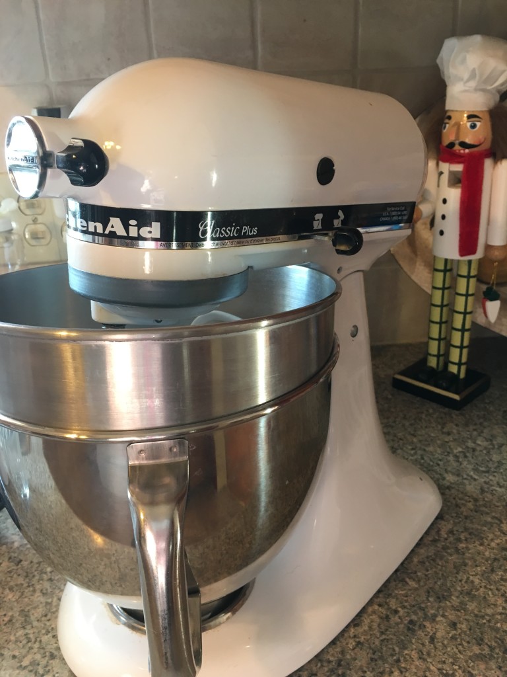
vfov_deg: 61.7
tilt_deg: -21.6
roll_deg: +2.2
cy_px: 338
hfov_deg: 48.2
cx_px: 254
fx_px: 566
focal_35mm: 29
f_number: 2.2
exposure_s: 1/30
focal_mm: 4.15
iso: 80
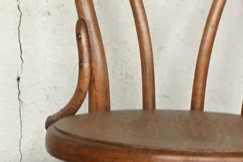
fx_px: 938
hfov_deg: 14.6
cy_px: 172
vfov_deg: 9.8
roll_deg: -1.8
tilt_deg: -10.4
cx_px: 17
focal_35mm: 139
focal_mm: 4.15
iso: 100
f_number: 2.2
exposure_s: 1/33
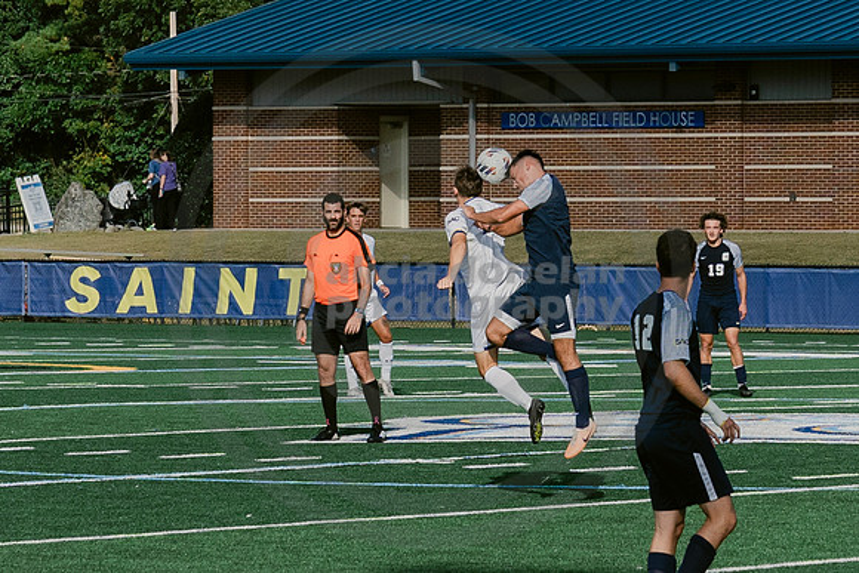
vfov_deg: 4.9
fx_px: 6702
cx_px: 421
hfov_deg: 7.3
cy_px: 225
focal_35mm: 281
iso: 640
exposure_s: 1/3200
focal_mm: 70
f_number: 5.6
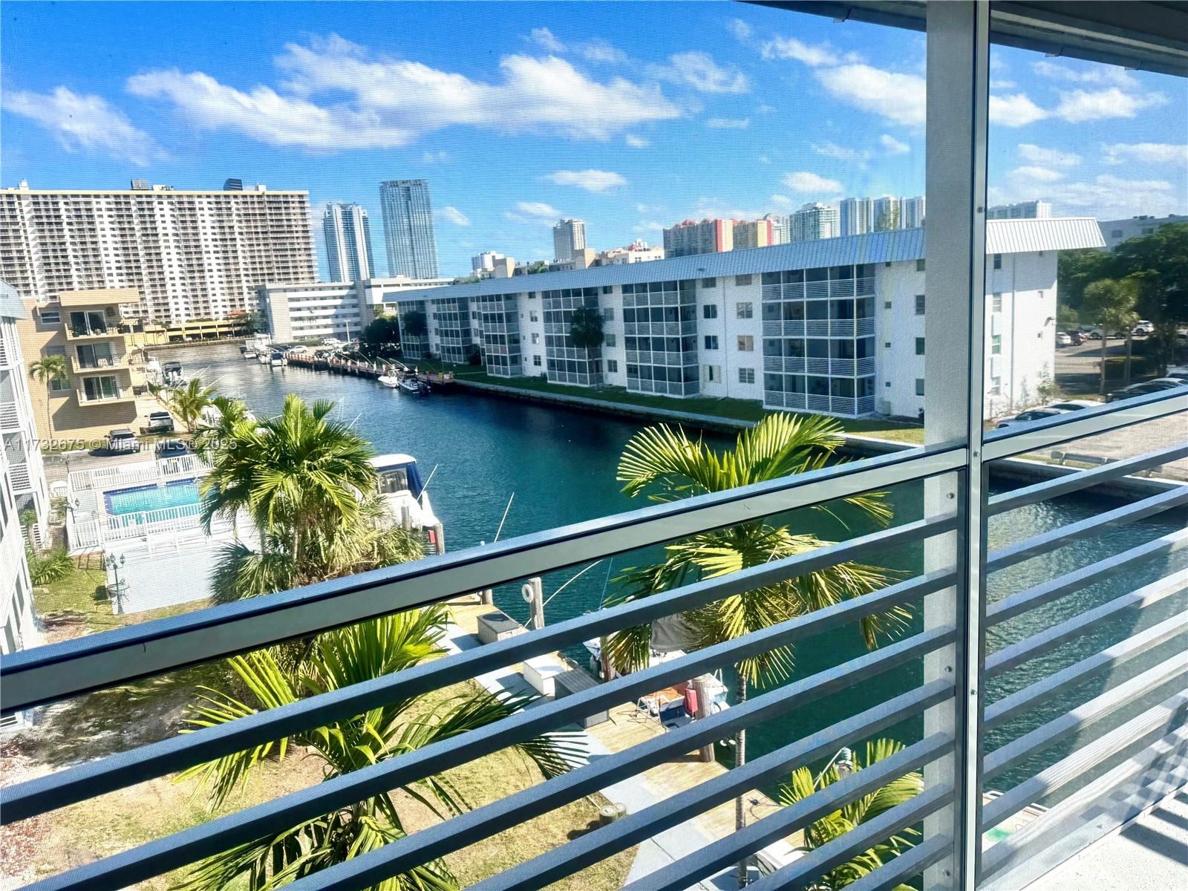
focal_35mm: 24
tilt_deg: -10.2
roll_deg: +2.8
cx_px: 594
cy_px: 446
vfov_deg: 56.8
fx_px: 824
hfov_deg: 71.6
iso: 80
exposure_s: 1/2710
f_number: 1.78
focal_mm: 6.76
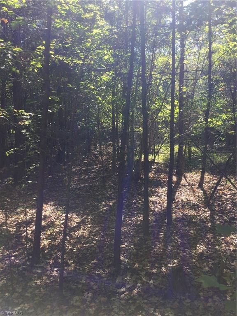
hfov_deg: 45.4
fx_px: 283
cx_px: 118
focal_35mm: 31
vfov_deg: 58.4
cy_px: 158
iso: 25
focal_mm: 3.3
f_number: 2.4
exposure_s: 1/186
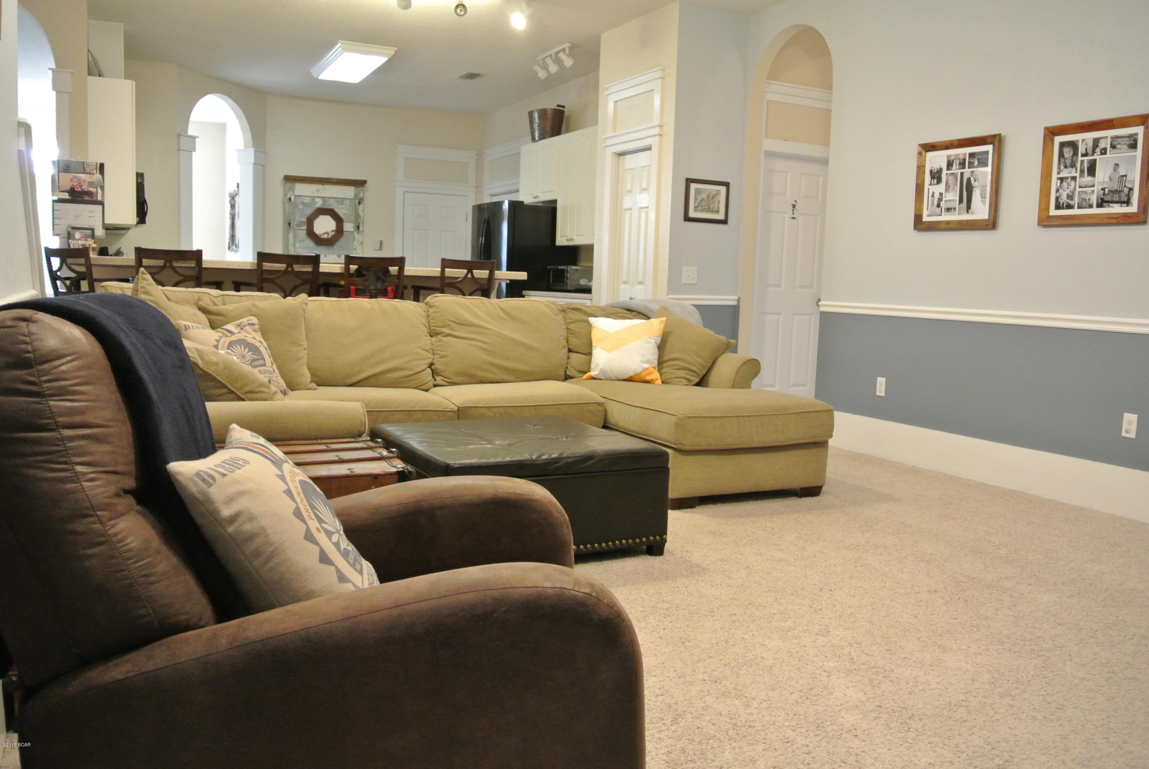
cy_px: 384
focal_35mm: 29
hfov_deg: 63.6
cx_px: 574
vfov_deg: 45.1
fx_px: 927
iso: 720
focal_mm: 11
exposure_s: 1/30
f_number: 3.5
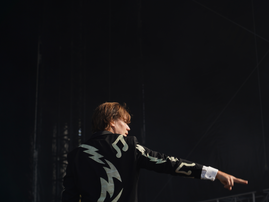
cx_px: 151
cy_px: 101
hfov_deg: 17.3
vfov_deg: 13.0
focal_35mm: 114
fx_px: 886
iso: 100
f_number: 6.3
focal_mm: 105
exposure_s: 1/320
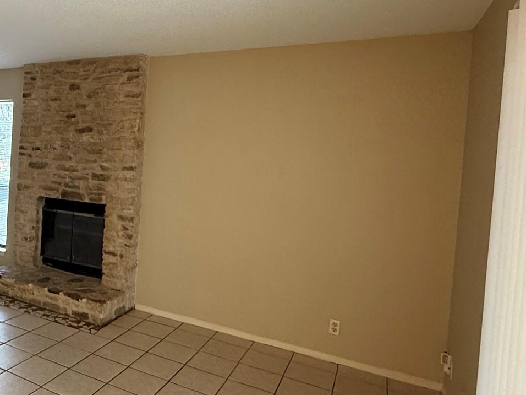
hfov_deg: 54.3
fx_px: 456
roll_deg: -2.4
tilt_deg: -2.1
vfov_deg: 46.7
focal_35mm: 30
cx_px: 79
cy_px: 169
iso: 320
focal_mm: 2.22
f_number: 2.2
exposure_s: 1/60
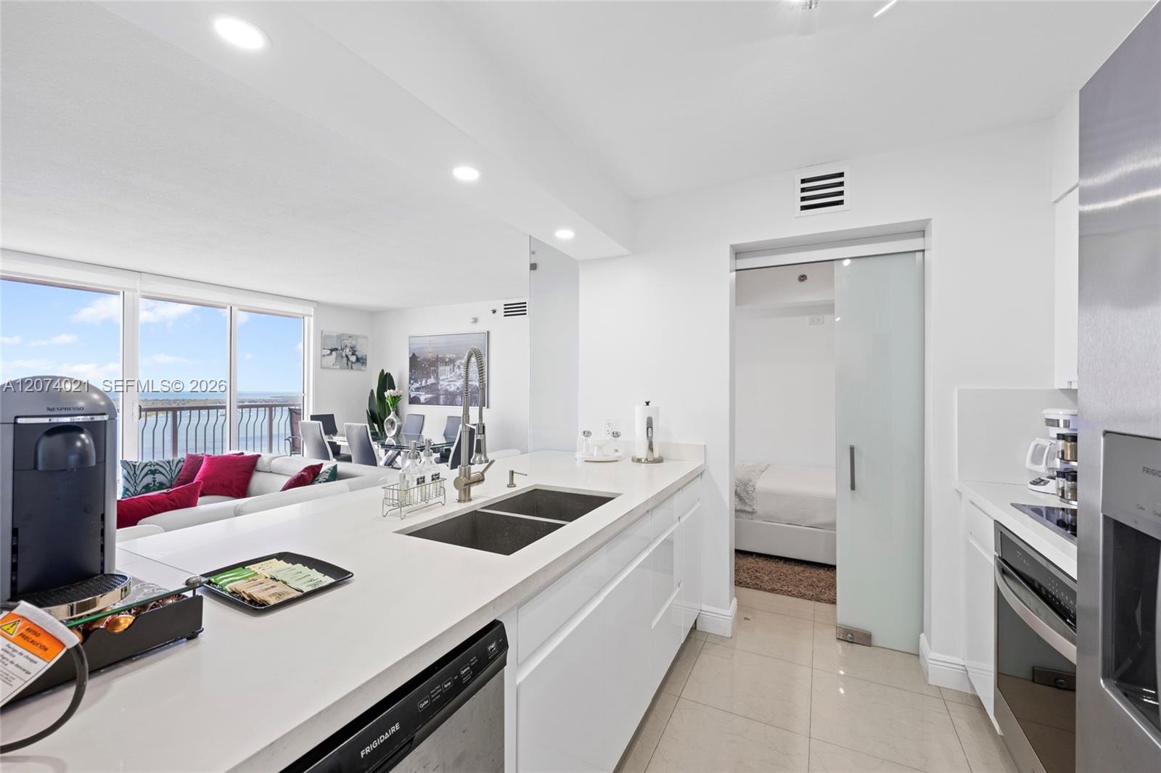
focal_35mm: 14
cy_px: 386
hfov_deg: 104.3
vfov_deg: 81.2
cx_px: 580
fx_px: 451
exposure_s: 1/2
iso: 64
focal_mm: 14
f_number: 8
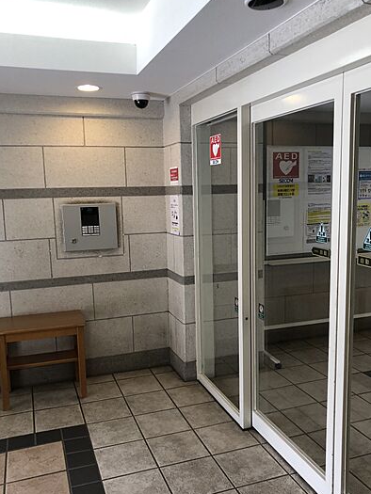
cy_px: 254
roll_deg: +2.6
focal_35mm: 32
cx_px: 196
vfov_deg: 56.8
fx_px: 457
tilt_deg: -6.3
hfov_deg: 44.2
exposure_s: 1/33
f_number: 1.8
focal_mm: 4
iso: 32
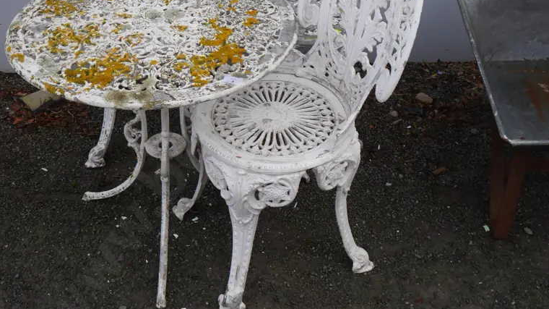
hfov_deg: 43.7
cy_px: 35
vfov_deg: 24.7
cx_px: 277
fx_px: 684
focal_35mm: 47
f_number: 4.5
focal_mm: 16
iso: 200
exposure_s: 1/160
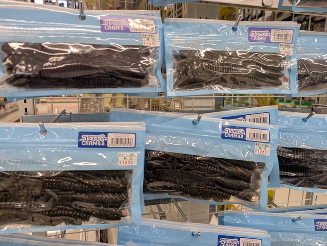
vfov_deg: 56.9
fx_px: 227
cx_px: 164
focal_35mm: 24
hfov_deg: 71.5
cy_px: 123
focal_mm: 6.9
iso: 56
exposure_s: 1/100
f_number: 1.68
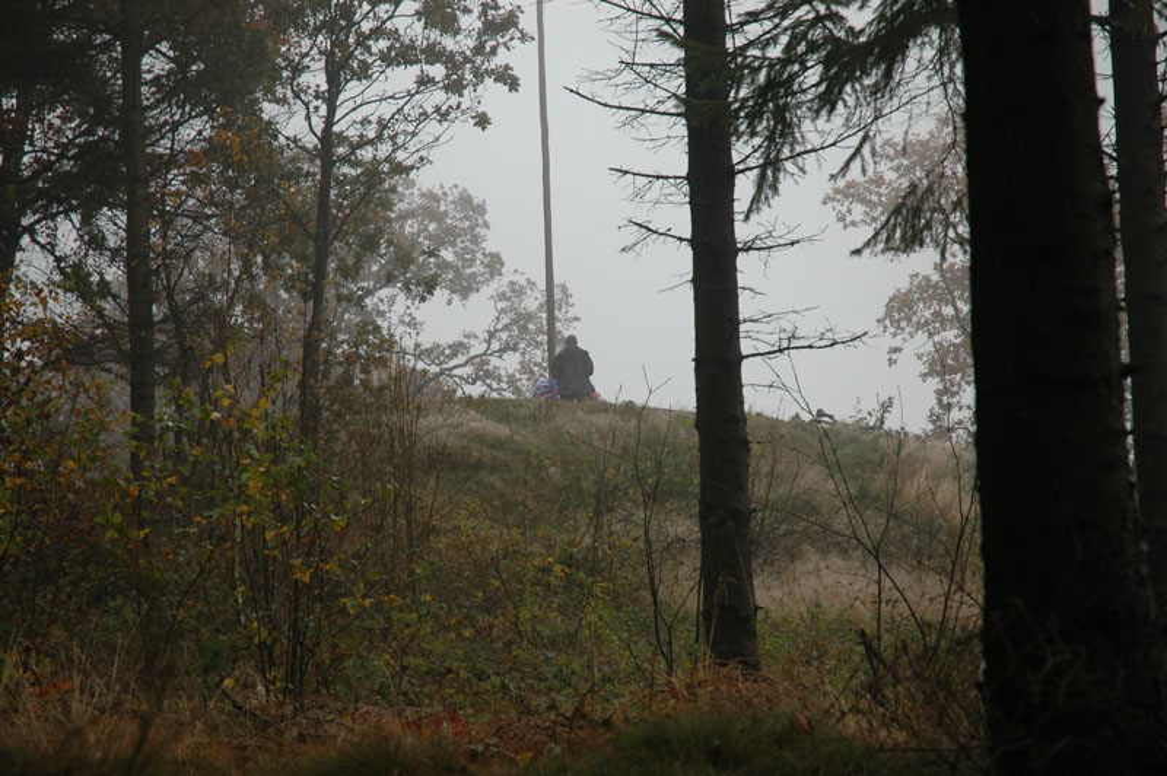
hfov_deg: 19.5
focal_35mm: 105
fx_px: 3401
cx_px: 584
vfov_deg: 13.0
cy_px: 388
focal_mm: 70
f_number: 5
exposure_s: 1/100
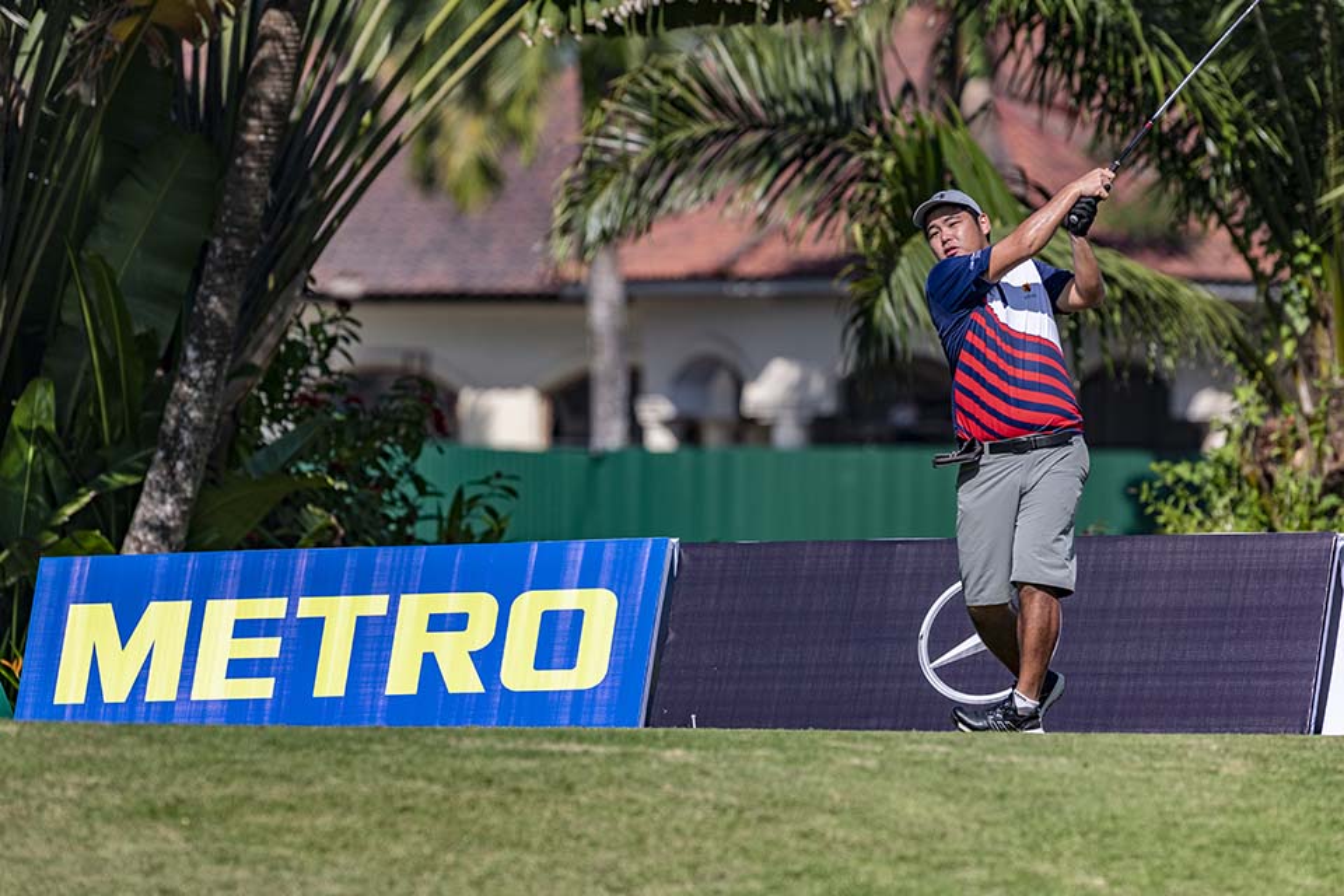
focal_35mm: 400
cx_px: 672
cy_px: 448
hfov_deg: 5.2
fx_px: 14932
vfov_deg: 3.4
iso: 400
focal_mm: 400
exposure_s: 1/3200
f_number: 5.6
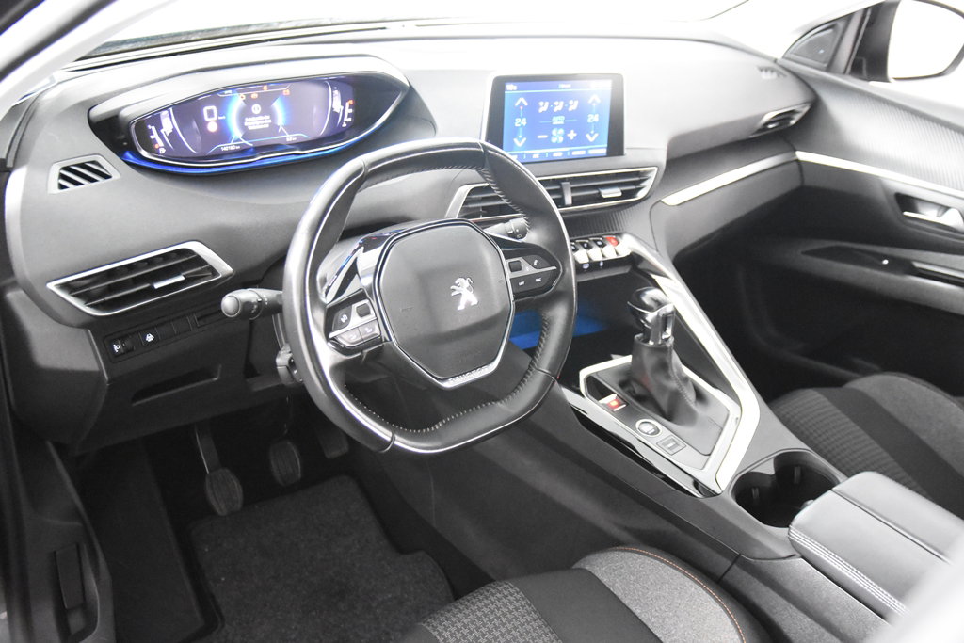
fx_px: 964
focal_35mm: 36
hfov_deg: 53.1
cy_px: 322
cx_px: 482
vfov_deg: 36.9
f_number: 3
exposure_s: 1/40
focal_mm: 24
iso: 10000
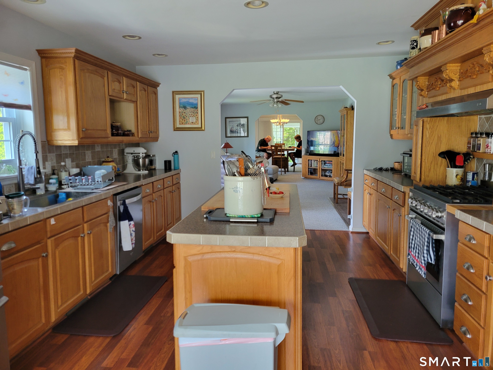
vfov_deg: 53.1
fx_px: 370
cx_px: 246
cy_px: 185
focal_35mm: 26
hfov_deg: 67.3
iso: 200
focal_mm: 5.4
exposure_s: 1/60
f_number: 1.8
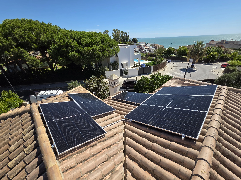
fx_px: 91
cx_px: 120
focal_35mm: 13
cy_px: 90
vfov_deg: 89.9
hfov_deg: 106.2
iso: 40
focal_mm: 2.2
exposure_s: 1/2198
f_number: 1.9
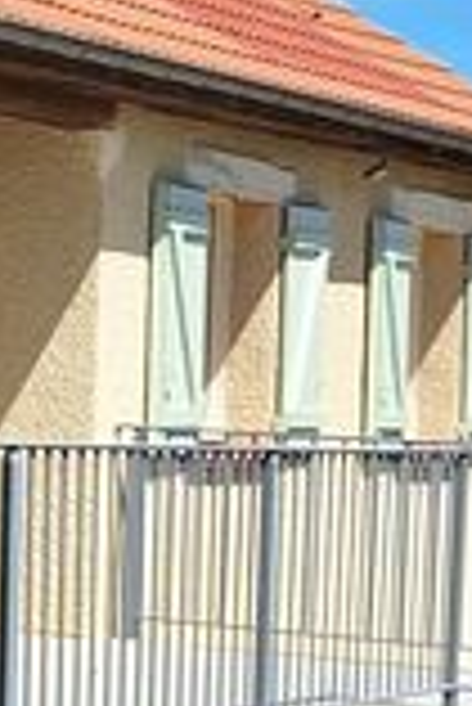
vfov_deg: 13.5
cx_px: -1358
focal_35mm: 152
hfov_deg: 7.1
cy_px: 310
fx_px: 2983
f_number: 1.8
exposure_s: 1/2288
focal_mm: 5.54
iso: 40
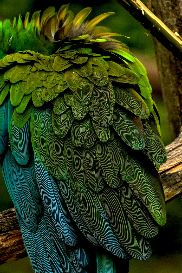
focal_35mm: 900
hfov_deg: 1.5
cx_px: 91
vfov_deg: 2.3
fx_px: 6824
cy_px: 136
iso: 2500
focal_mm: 600
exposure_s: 1/1000
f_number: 8
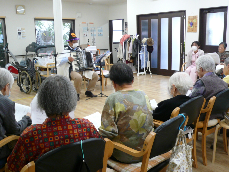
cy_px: 86
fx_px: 238
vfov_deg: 39.7
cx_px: 114
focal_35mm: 36
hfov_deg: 51.4
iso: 100
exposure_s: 1/25
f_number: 2.9
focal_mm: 4.9
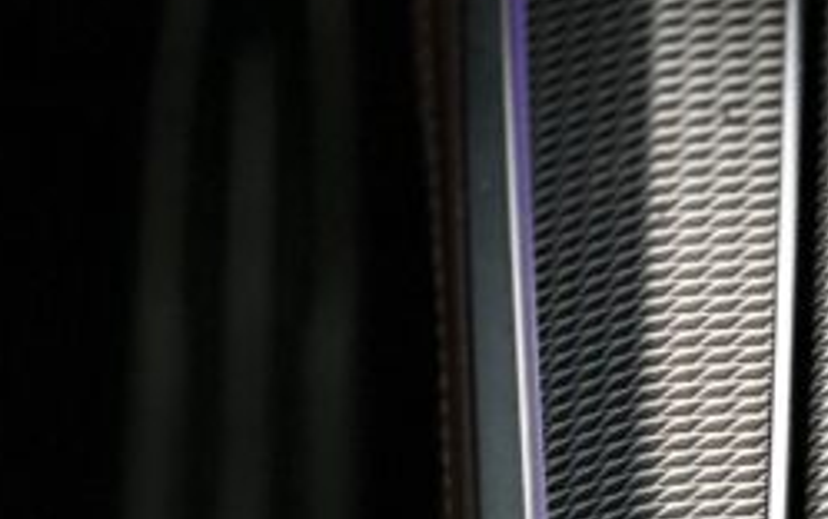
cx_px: 1599
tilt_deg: -42.4
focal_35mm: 335
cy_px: 958
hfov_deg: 6.1
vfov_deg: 3.9
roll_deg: +0.8
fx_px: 7565
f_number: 2.8
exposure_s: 1/81
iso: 64
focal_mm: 9
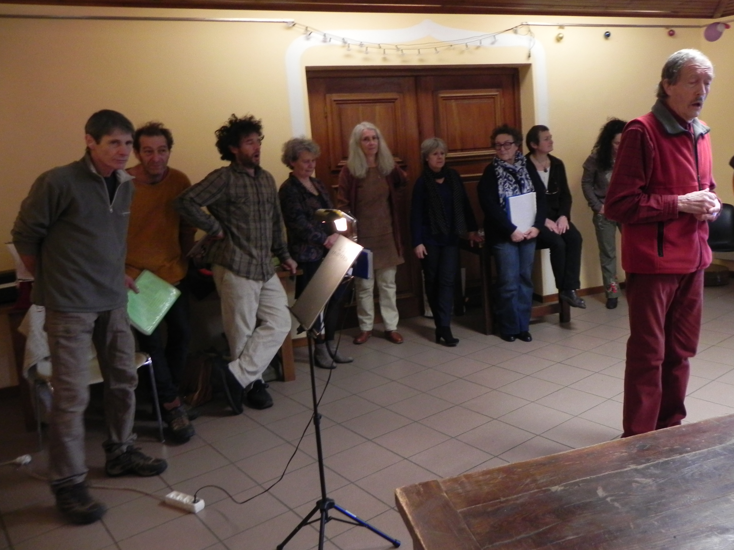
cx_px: 426
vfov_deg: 45.4
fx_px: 657
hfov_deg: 58.1
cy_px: 253
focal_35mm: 31
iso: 400
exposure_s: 1/18.7
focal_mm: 4.6
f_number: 2.8
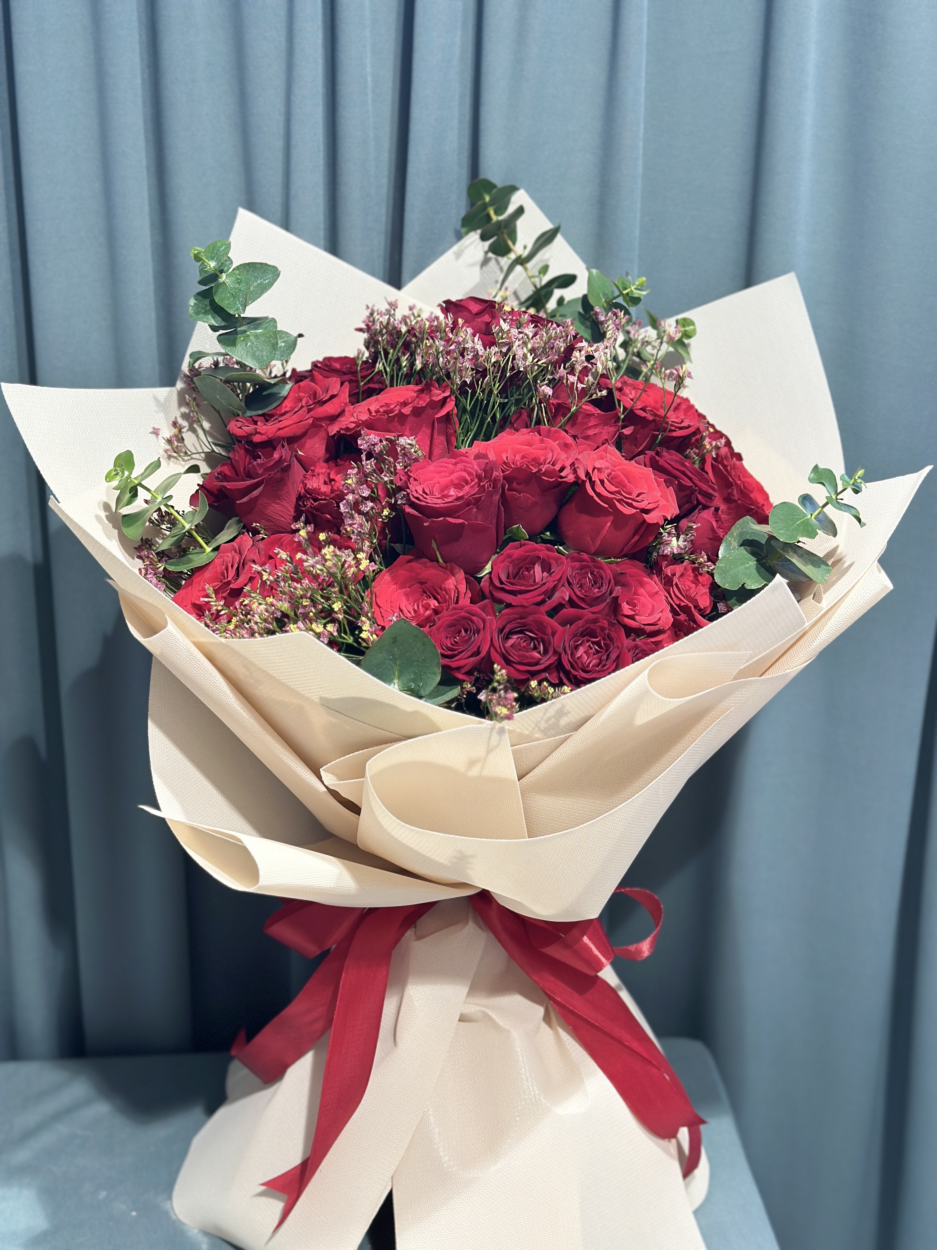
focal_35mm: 48
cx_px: 468
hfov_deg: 30.3
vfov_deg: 39.7
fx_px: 1732
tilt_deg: -18.9
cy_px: 625
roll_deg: -1.5
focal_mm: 6.86
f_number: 1.78
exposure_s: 1/120
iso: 125
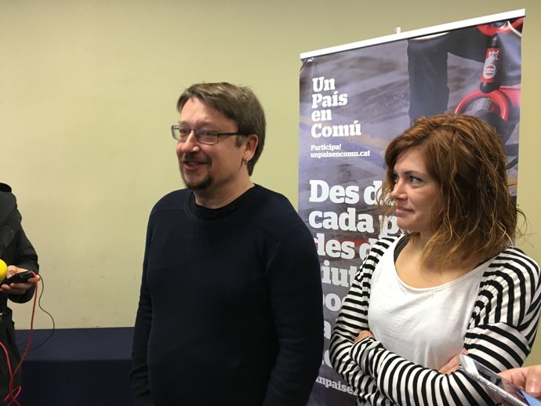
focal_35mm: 29
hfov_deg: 61.6
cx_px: 270
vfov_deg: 48.3
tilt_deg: -3.5
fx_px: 453
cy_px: 203
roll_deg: -1.4
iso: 160
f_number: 2.2
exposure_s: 1/33
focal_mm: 4.15
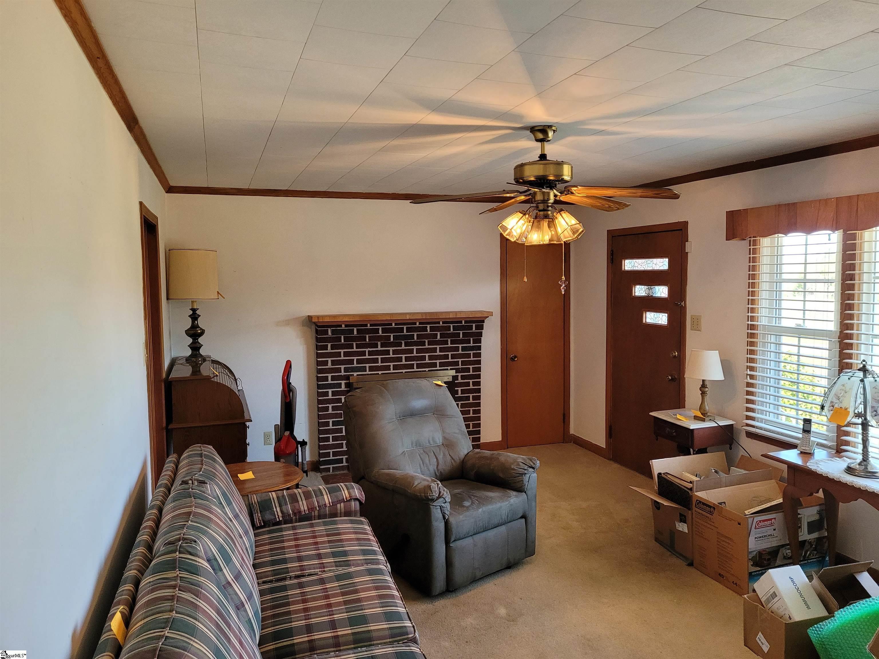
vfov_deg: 53.1
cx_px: 440
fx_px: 660
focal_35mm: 26
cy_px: 330
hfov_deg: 67.3
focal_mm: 5.4
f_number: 1.8
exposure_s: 1/120
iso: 320
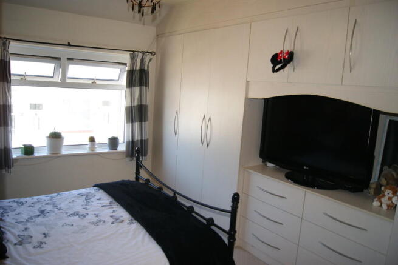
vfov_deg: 48.0
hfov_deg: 67.4
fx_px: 299
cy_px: 132
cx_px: 199
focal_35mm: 27
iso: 400
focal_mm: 18
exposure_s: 1/160
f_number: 3.5
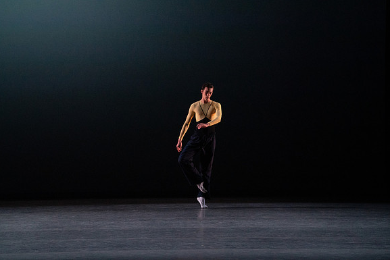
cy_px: 130
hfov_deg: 10.2
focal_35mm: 201
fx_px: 2178
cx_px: 195
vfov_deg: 6.8
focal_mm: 200
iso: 12800
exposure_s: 1/500
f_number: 8
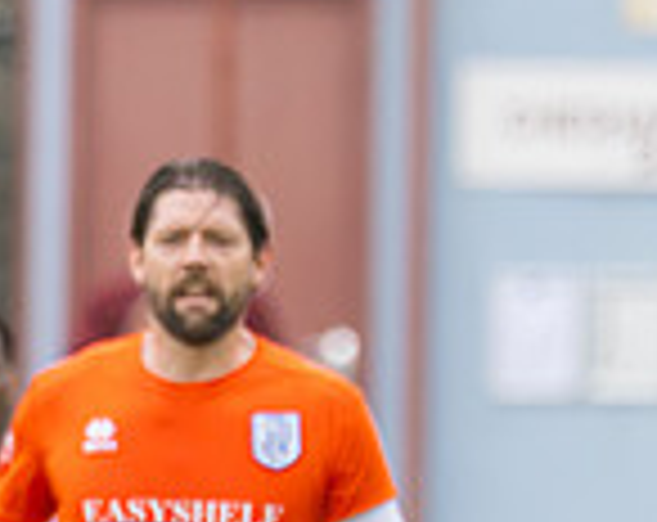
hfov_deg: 0.8
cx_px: -537
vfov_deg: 0.7
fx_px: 44371
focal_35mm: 2288
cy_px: 600
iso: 640
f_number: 2.8
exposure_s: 1/1250
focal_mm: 270
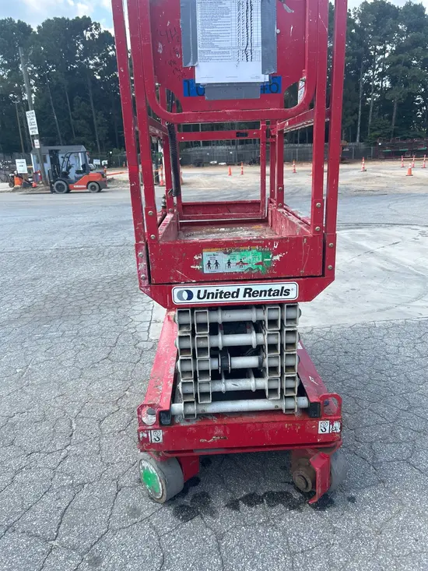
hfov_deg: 53.1
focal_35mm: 26
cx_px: 214
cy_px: 286
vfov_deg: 67.3
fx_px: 429
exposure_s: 1/1159
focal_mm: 5.7
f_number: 1.5
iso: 50
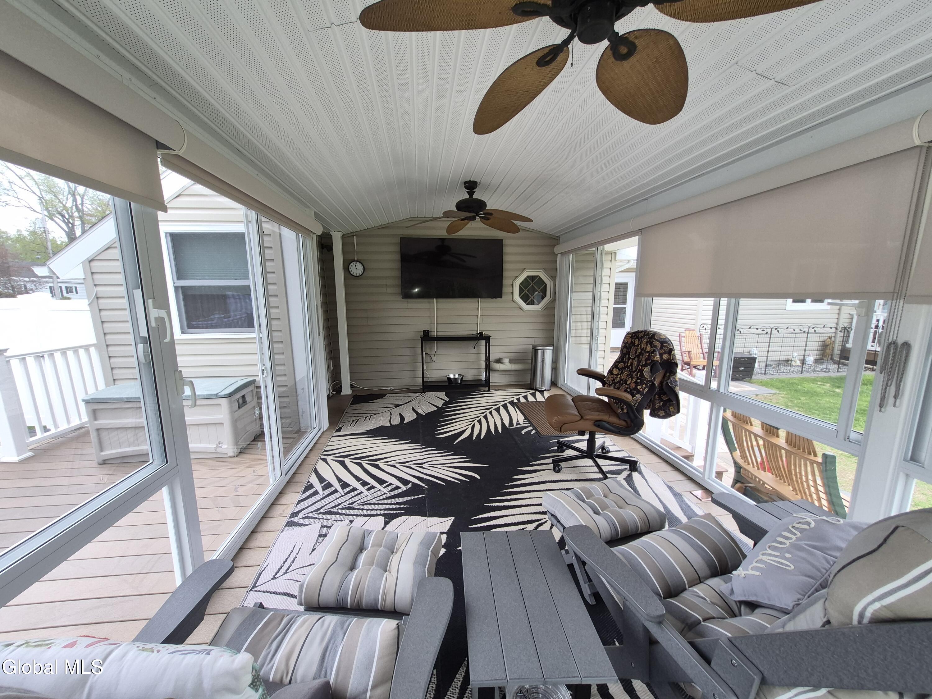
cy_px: 350
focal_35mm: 13
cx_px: 466
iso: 40
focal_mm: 1.74
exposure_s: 1/183
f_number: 2.2
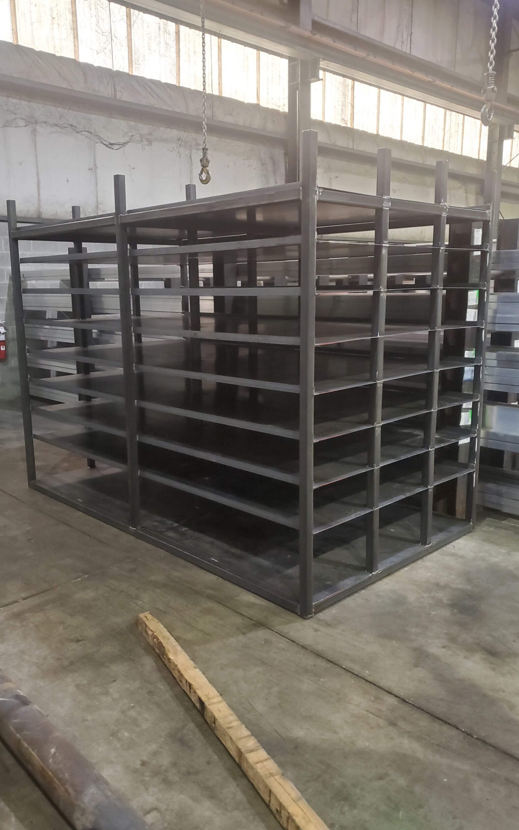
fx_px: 634
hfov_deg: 44.5
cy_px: 410
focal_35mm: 28
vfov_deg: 66.5
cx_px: 264
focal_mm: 4.3
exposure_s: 1/40
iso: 500
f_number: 1.5
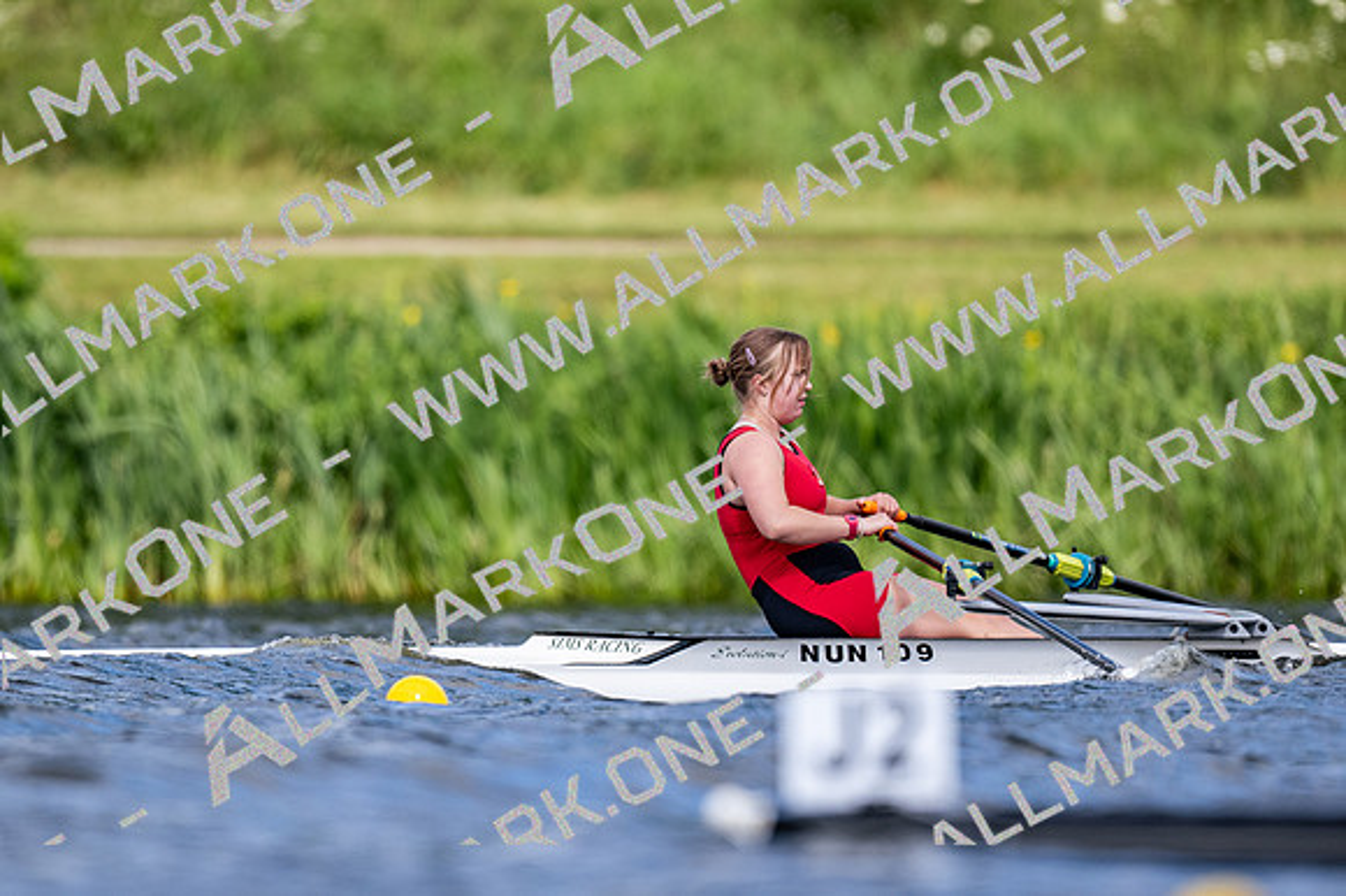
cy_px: 448
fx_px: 33630
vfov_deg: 1.5
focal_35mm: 900
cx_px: 673
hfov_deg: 2.3
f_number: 4
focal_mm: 600
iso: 360
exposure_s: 1/2500
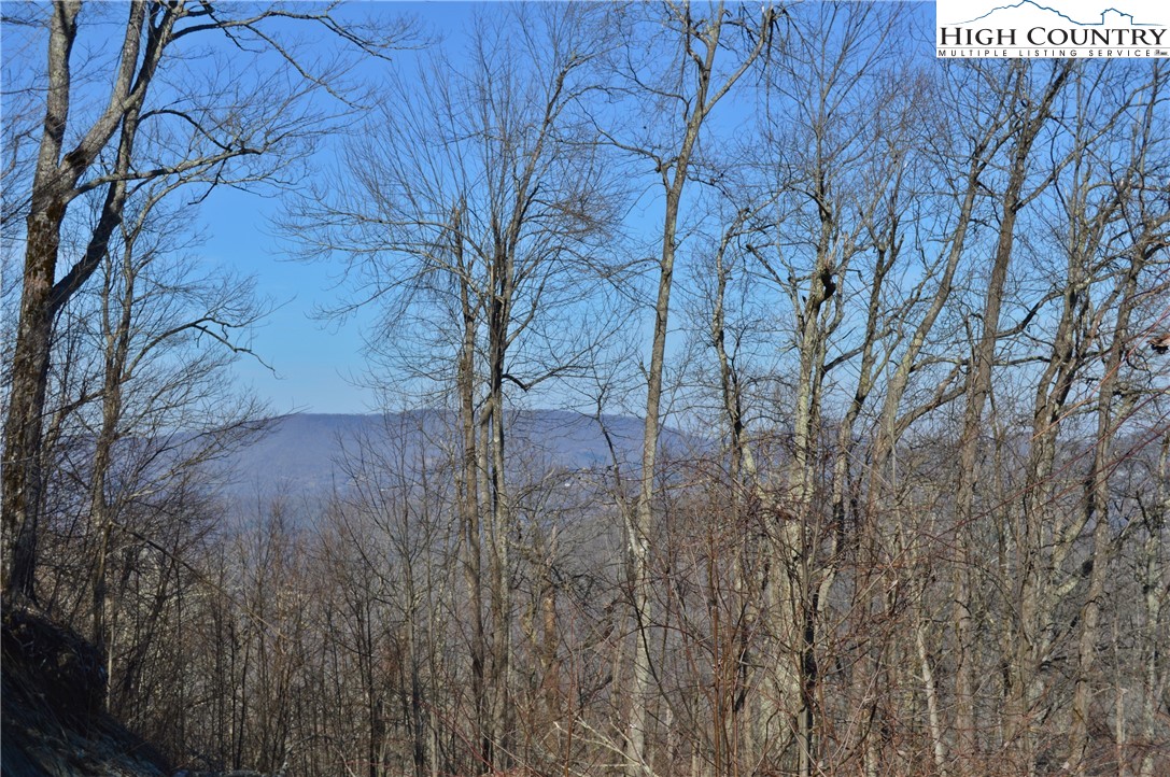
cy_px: 388
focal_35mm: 60
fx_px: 1948
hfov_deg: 33.4
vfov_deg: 22.6
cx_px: 585
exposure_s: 1/320
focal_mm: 40
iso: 100
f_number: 9
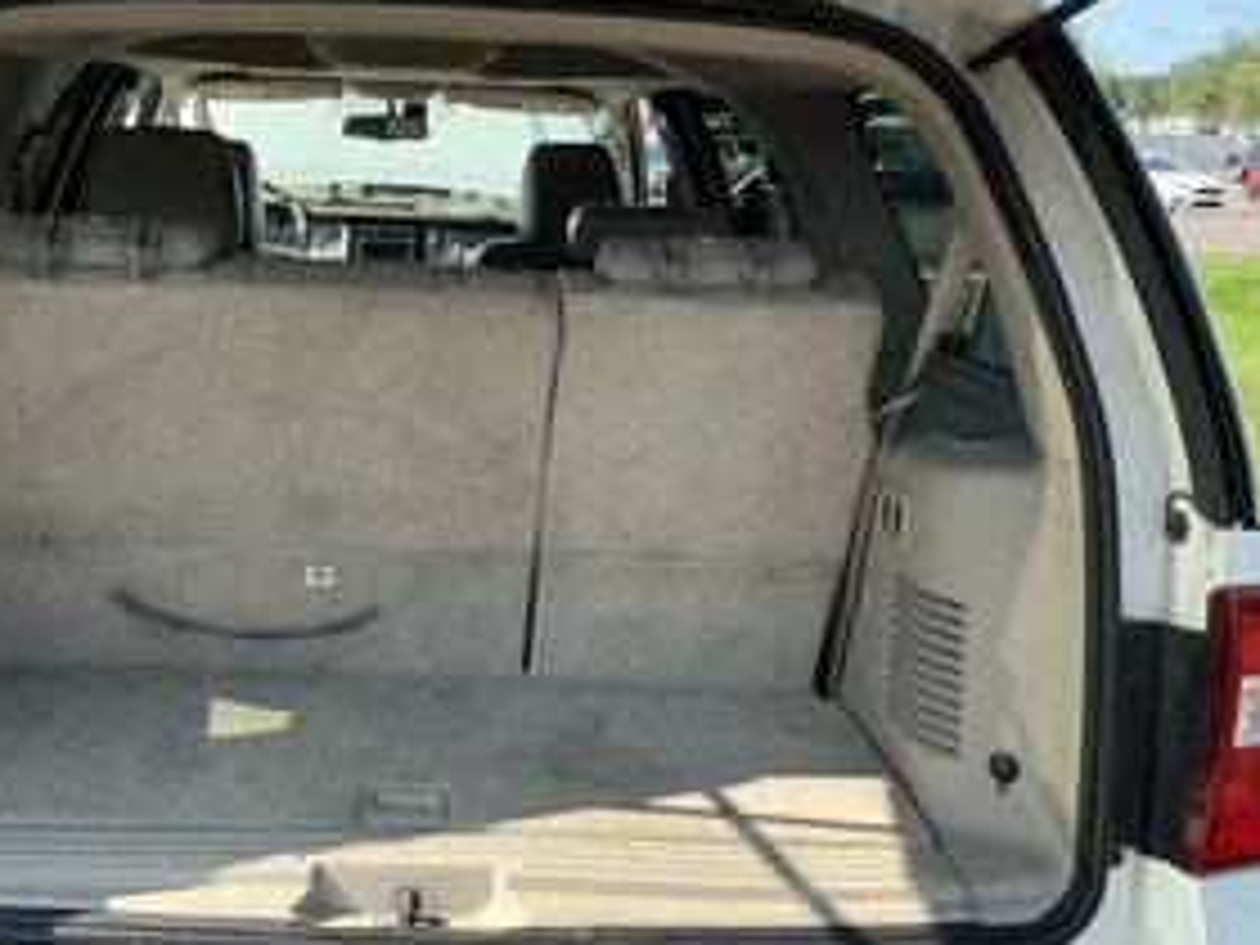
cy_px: 342
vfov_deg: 35.7
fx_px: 1456
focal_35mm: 40
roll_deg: -3.1
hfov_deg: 46.0
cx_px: 414
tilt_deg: -7.7
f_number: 1.8
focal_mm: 3
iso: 25
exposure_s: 1/454
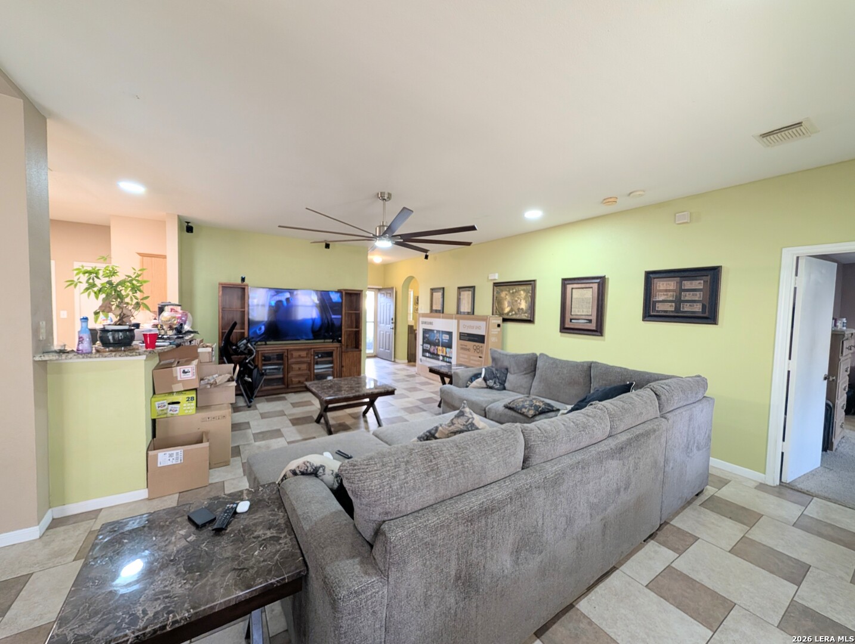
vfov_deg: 94.7
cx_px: 428
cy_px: 322
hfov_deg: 110.5
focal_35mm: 12
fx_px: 297
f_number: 1.7
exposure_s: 1/30
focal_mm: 2.02
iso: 75
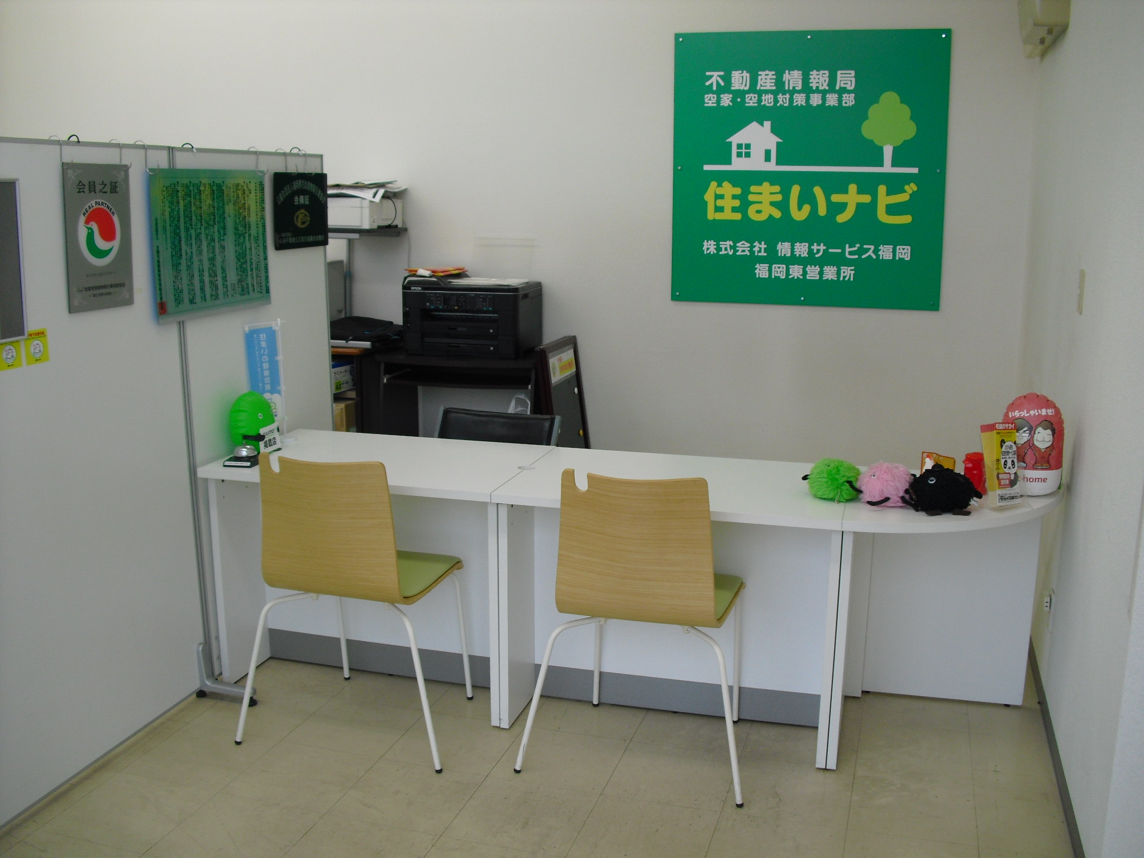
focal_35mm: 36
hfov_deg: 51.4
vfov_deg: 39.7
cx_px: 572
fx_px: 1190
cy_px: 429
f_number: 3.1
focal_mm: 6.3
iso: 100
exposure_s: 1/80
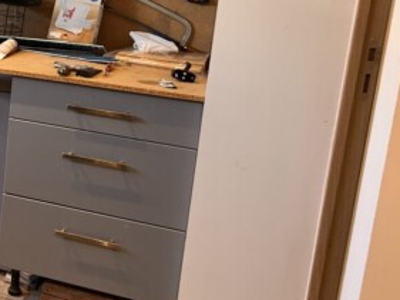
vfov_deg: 20.5
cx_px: -128
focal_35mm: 71
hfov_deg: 23.9
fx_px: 821
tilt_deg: -13.5
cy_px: 61
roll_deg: -1.6
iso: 160
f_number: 1.5
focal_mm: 5.7
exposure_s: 1/50
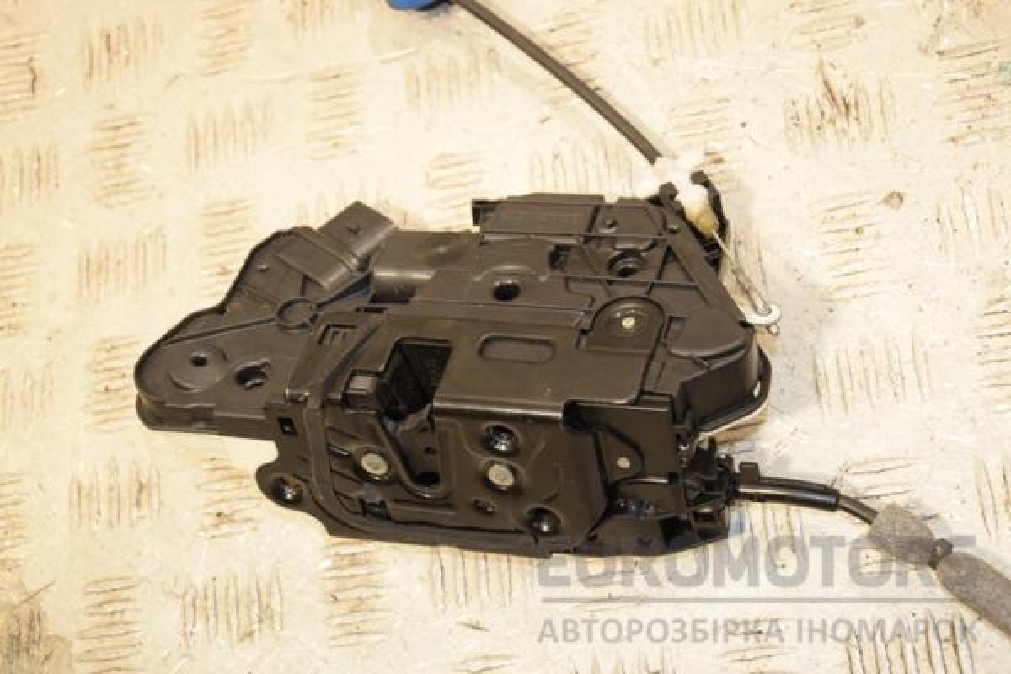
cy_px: 337
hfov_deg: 29.9
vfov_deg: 20.2
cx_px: 506
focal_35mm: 68
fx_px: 1895
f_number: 6.3
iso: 800
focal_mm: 45
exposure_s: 1/200
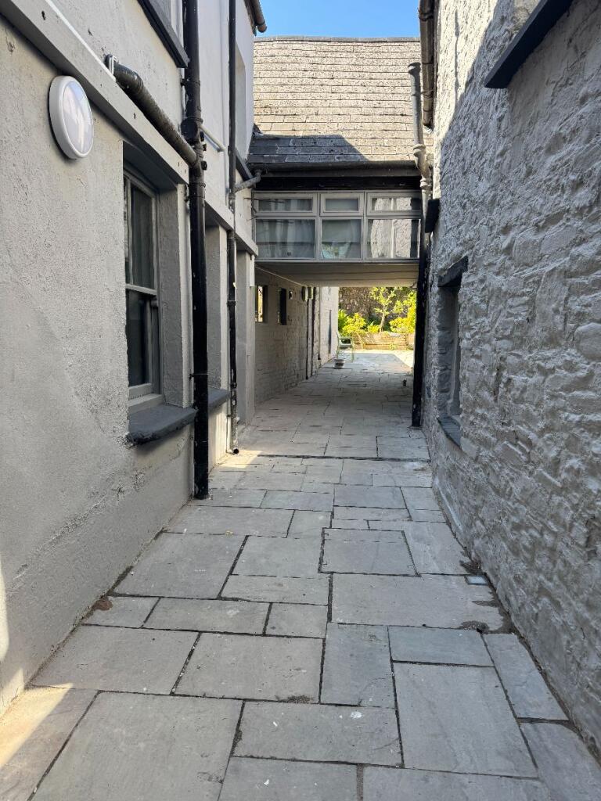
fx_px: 556
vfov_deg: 71.6
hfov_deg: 56.8
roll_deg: +0.0
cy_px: 400
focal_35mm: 24
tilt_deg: -6.1
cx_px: 300
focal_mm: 6.76
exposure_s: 1/323
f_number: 1.78
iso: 80
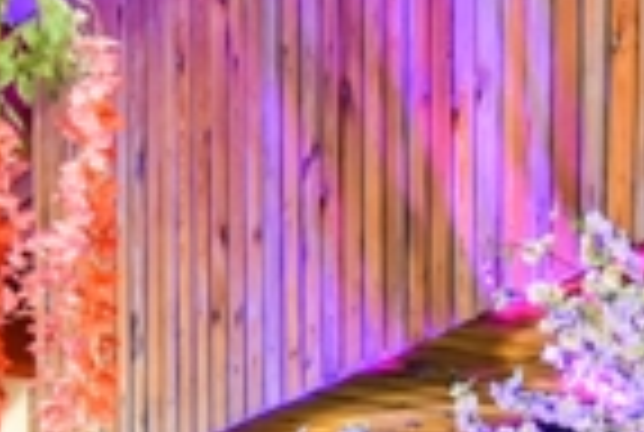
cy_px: 1055
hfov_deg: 13.4
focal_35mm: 151
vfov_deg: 8.3
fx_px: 2707
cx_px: 655
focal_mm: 20
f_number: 7.1
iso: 2000
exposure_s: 1/15
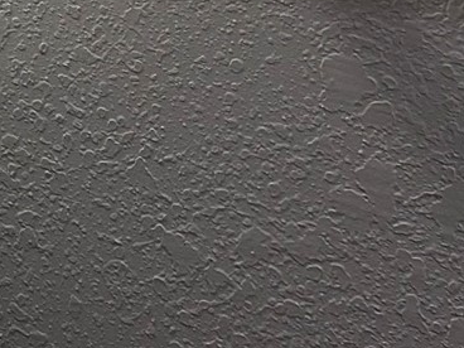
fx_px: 1515
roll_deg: +4.3
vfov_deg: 12.3
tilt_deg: -16.4
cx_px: -391
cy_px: -223
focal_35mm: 113
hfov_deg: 15.0
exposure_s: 1/120
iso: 100
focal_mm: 5.7
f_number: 1.5
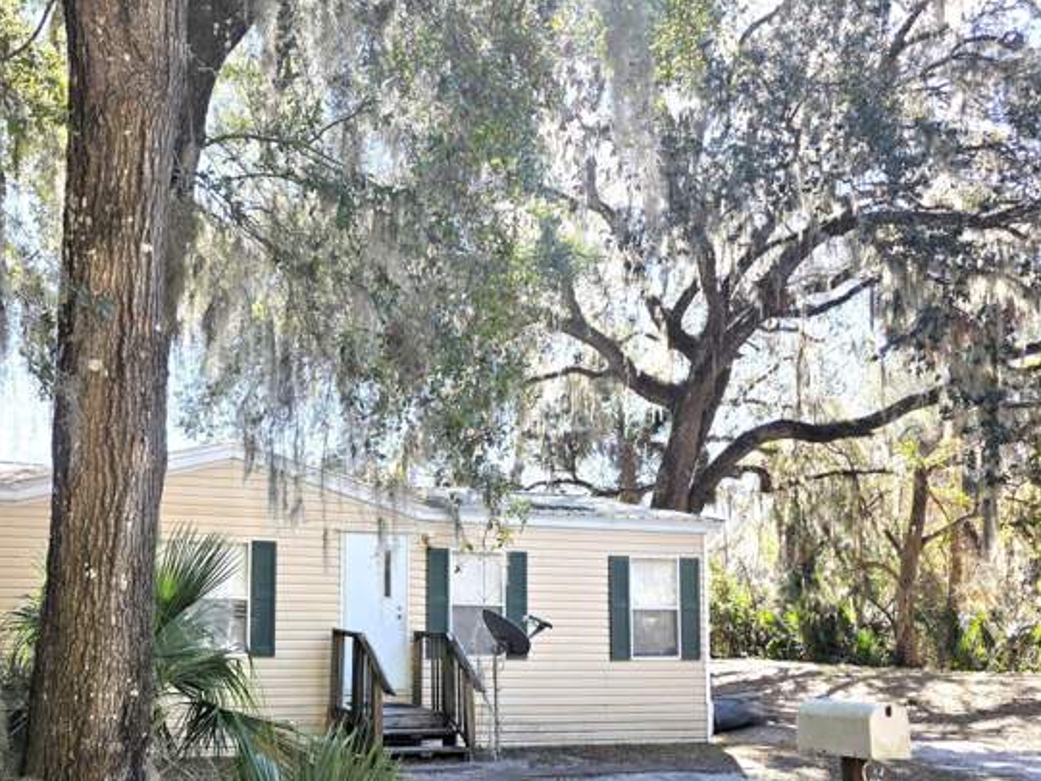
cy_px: 573
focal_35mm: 34
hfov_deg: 52.4
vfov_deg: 40.8
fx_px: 1023
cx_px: 306
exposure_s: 1/359
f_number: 1.7
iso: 32
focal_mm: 6.3
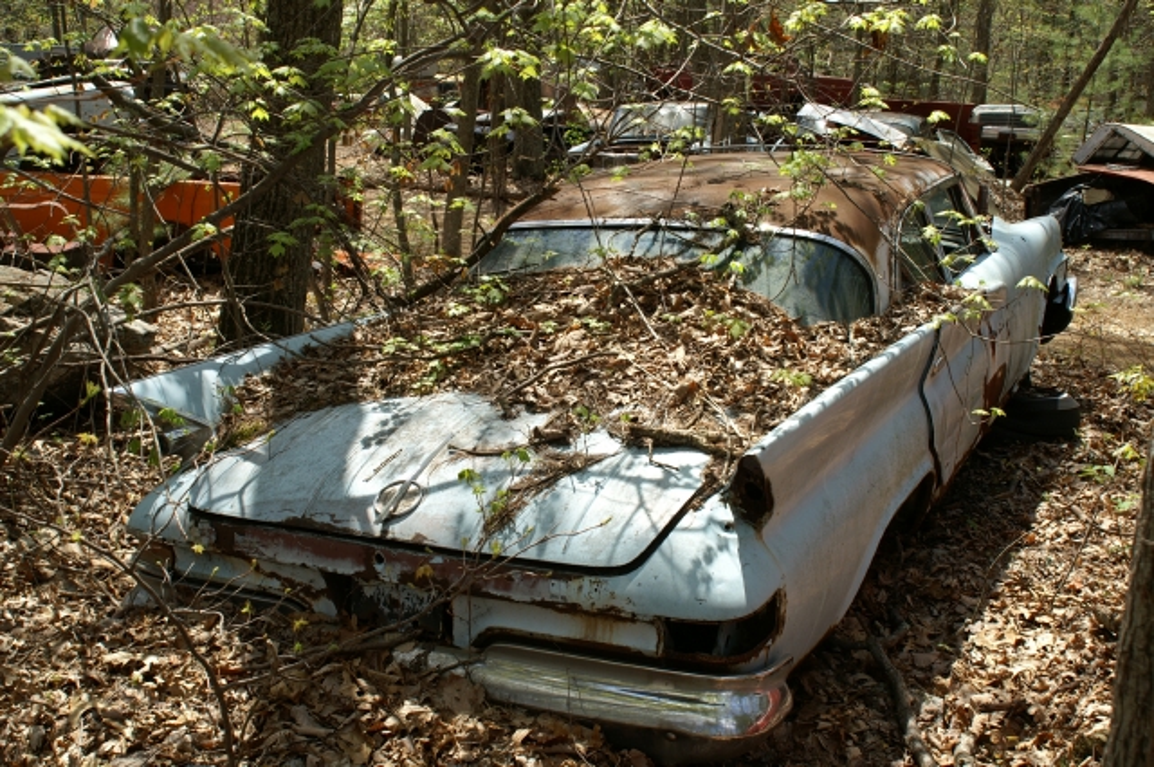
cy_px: 384
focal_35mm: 42
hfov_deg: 46.5
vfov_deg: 31.8
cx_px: 577
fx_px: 1345
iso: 125
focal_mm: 28
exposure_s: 1/125
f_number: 9
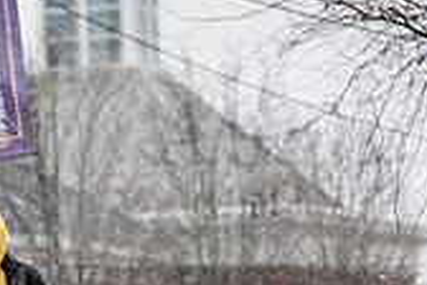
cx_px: -18
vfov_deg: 2.2
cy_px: 360
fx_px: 7377
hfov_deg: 3.3
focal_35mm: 622
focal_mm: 180
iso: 640
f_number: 4
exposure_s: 1/400
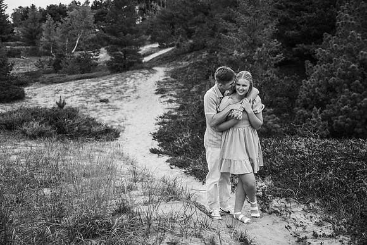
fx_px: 418
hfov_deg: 47.4
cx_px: 184
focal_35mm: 41
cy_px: 122
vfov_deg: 32.6
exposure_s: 1/1000
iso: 320
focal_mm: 41
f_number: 2.8
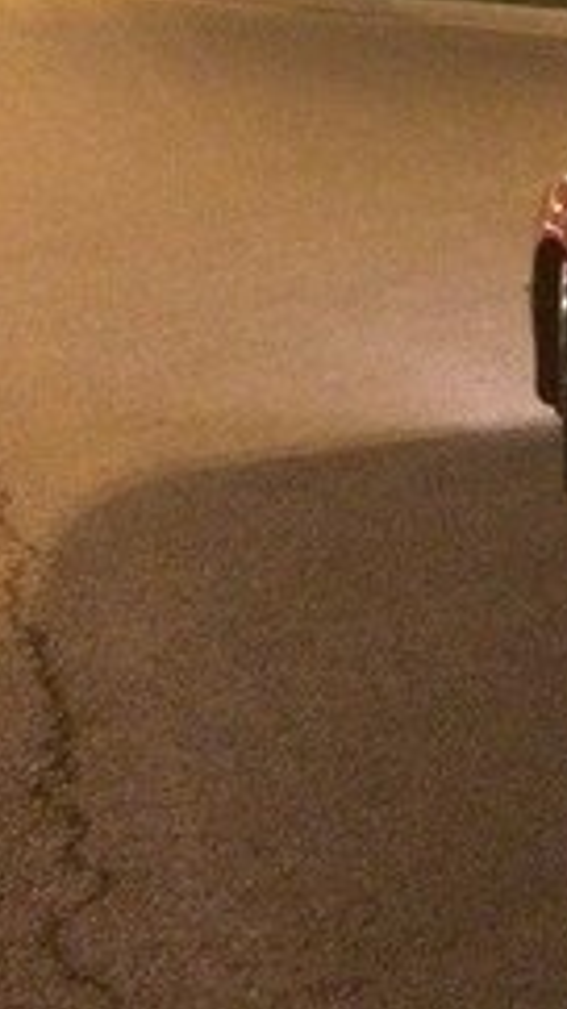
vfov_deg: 24.7
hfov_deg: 12.1
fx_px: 2300
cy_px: 607
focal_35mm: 86
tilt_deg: -11.5
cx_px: 1205
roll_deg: -2.5
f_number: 2.2
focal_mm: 4.15
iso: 640
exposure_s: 1/17
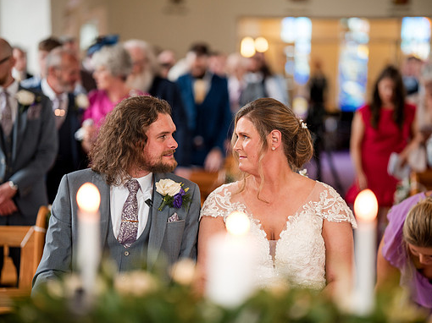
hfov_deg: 21.1
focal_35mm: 93
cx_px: 233
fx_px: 1160
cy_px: 162
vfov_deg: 15.9
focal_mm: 85
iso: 640
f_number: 1.4
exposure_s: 1/500
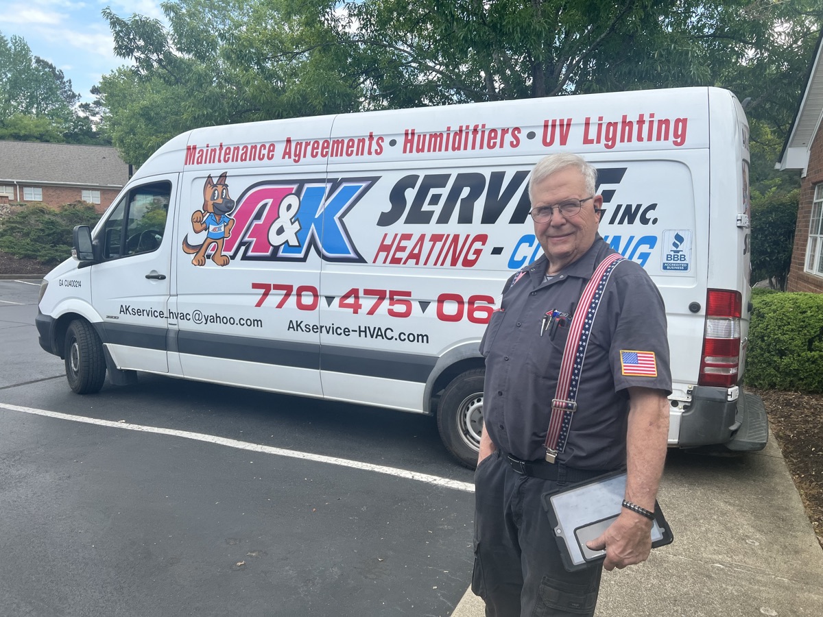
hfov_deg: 67.3
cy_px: 308
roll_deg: -3.1
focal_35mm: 26
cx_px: 412
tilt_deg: -9.8
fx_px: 618
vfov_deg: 53.1
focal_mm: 5.7
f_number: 1.5
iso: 50
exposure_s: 1/1808
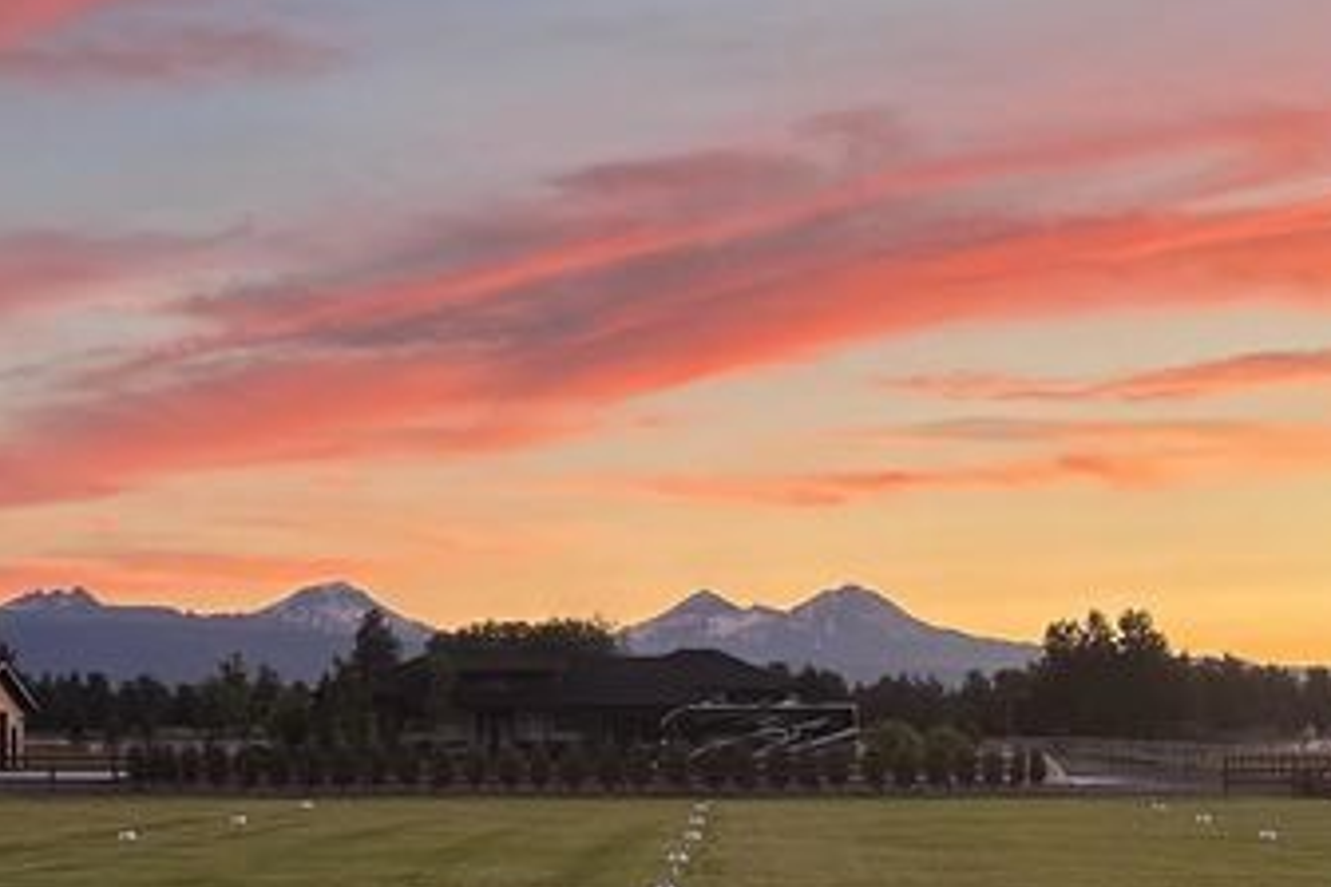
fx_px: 2810
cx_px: 563
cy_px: 618
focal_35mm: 76
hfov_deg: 26.6
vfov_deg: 17.9
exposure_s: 1/121
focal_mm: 6.86
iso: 125
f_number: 1.78
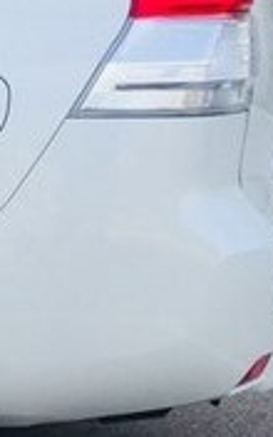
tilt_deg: -8.0
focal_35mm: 115
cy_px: 148
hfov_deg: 9.6
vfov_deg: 18.1
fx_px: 1369
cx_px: -462
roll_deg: -0.6
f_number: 2.2
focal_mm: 4.15
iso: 32
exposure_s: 1/989
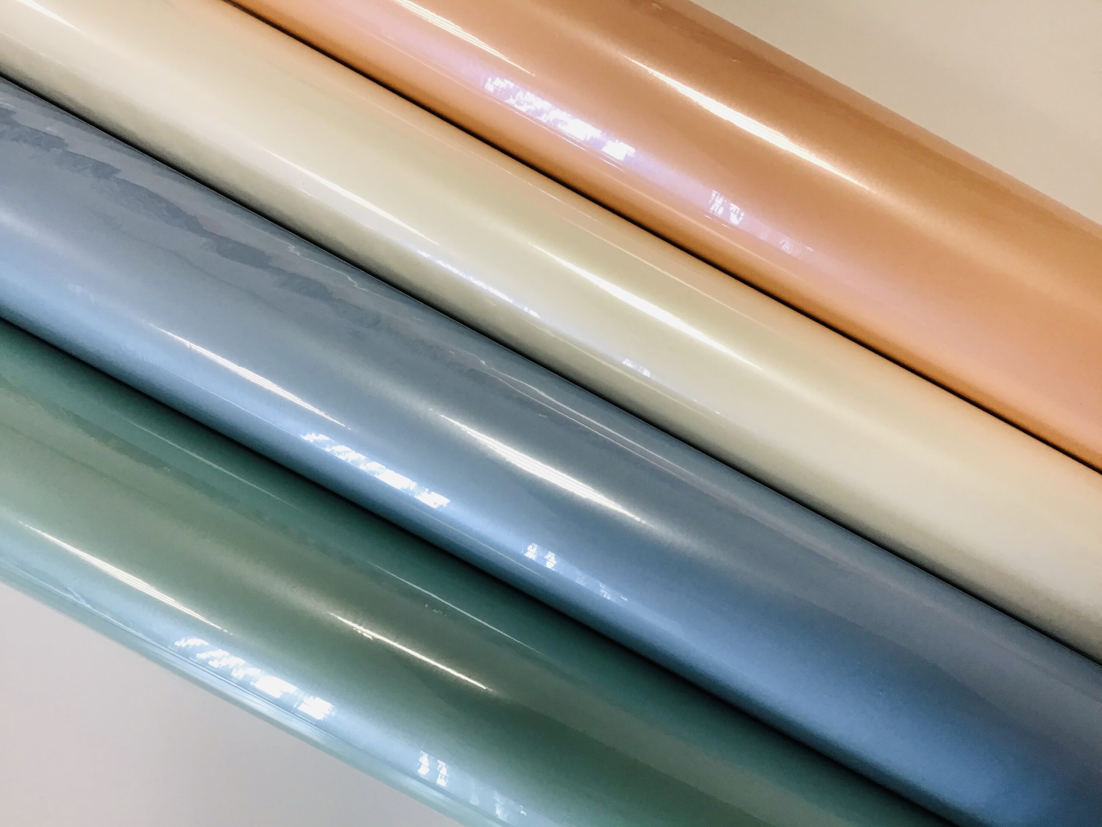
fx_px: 987
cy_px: 414
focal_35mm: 31
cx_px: 551
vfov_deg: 45.4
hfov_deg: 58.4
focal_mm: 3.3
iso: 32
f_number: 2.4
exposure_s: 1/33
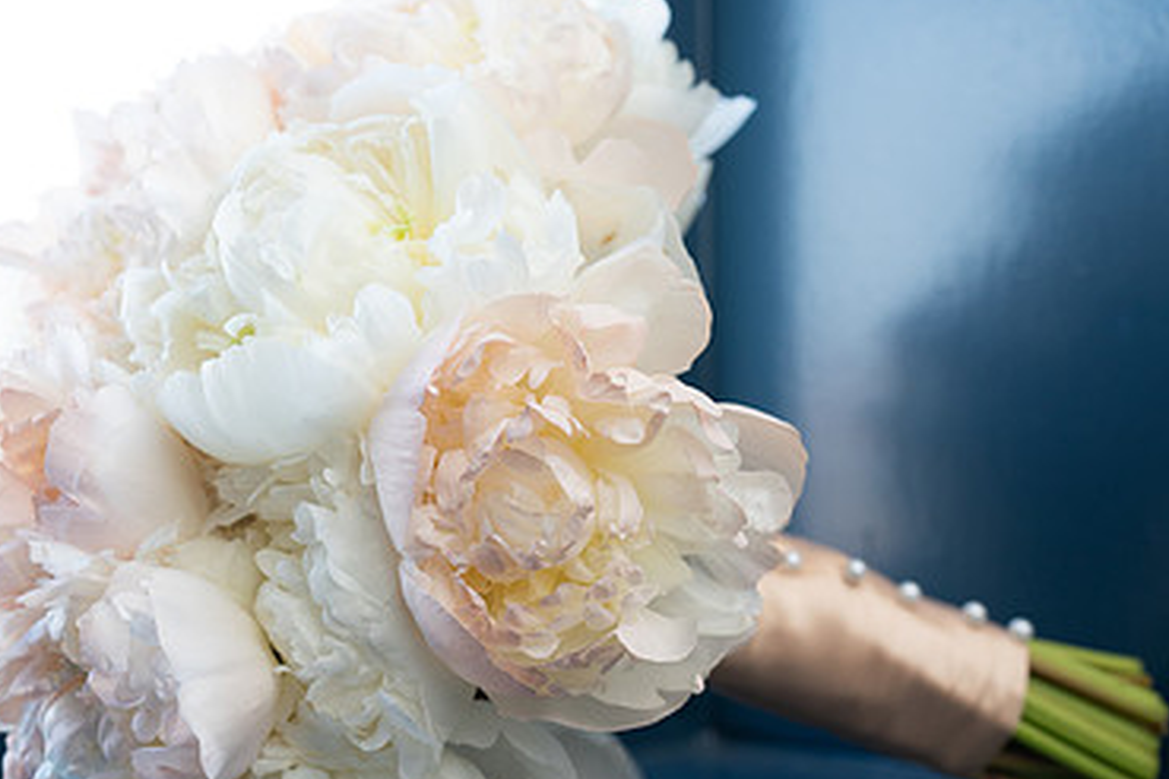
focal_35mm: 55
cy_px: 524
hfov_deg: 36.2
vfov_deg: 24.5
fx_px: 1786
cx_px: 542
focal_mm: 35
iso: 500
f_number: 4
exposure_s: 1/200
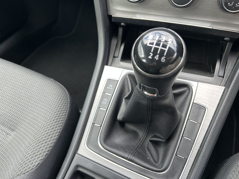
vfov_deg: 53.1
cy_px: 90
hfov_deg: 67.3
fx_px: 180
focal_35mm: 26
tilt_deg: -51.8
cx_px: 120
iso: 64
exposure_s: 1/121
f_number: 1.5
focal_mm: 5.7
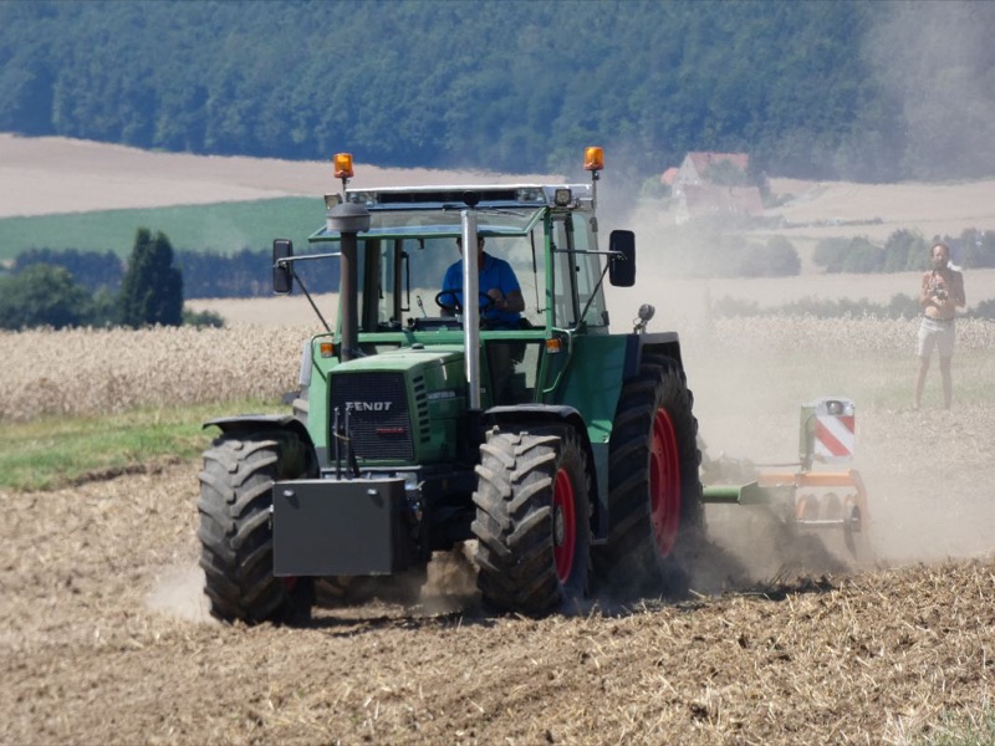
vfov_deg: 3.4
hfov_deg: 4.5
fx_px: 12647
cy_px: 373
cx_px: 498
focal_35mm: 440
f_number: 5.6
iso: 80
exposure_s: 1/320
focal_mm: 78.8
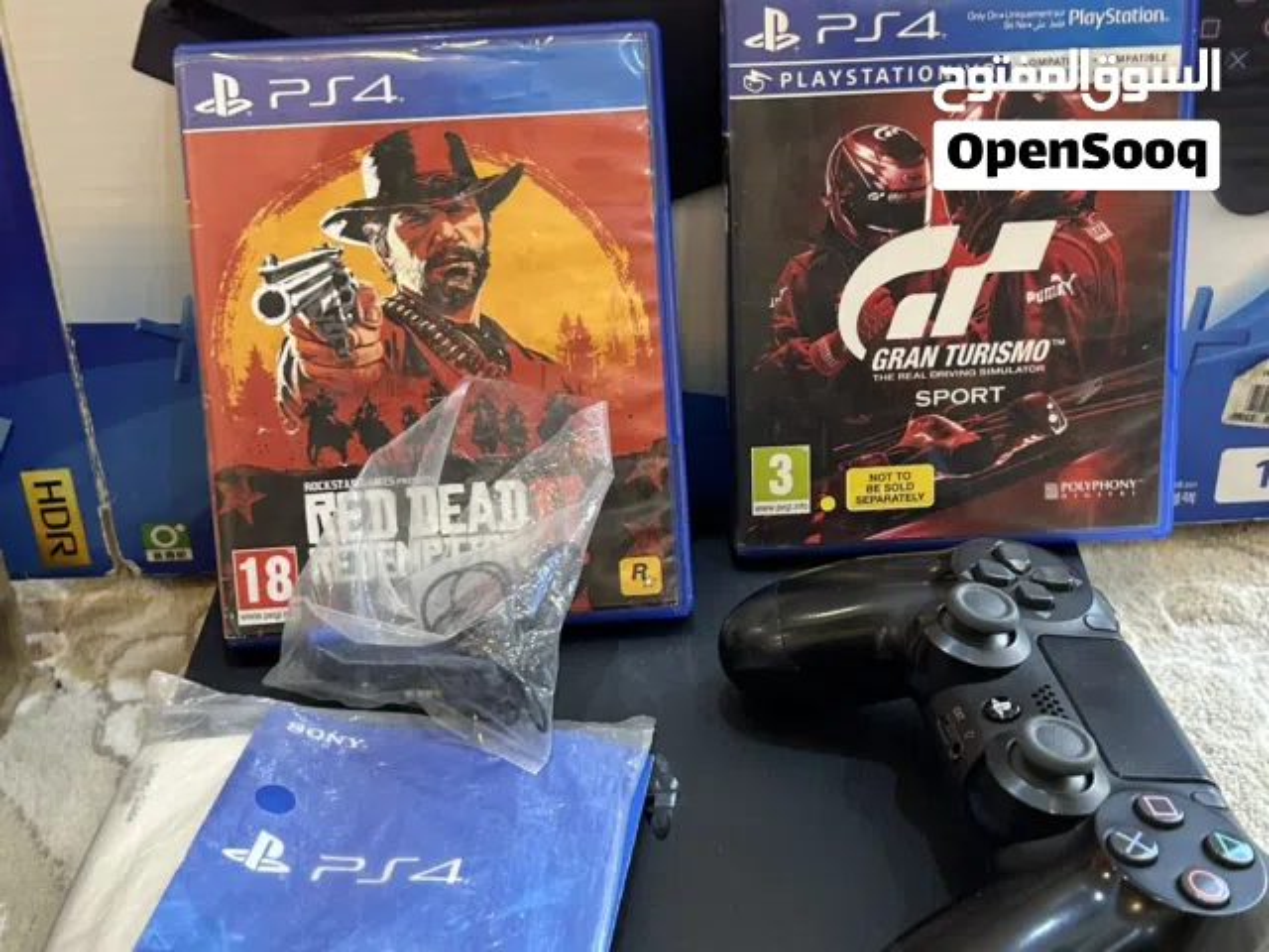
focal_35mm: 26
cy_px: 476
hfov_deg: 67.3
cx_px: 634
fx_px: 953
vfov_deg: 53.1
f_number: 1.5
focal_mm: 5.7
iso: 100
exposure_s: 1/50
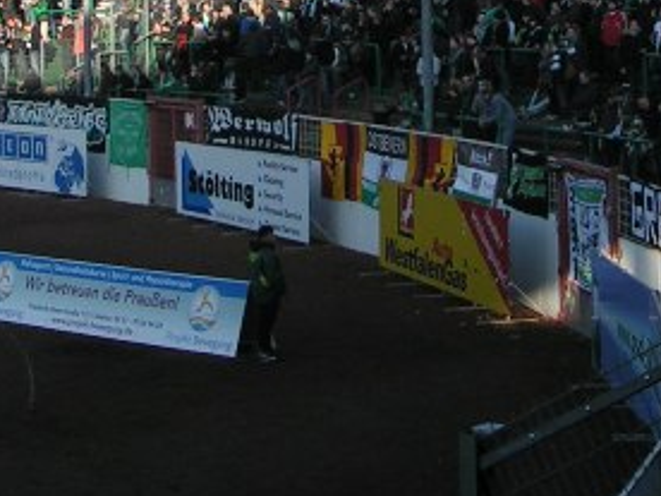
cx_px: 362
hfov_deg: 17.9
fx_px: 2100
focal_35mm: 110
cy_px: -153
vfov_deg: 13.0
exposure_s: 1/250
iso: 50
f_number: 5.6
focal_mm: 5.8
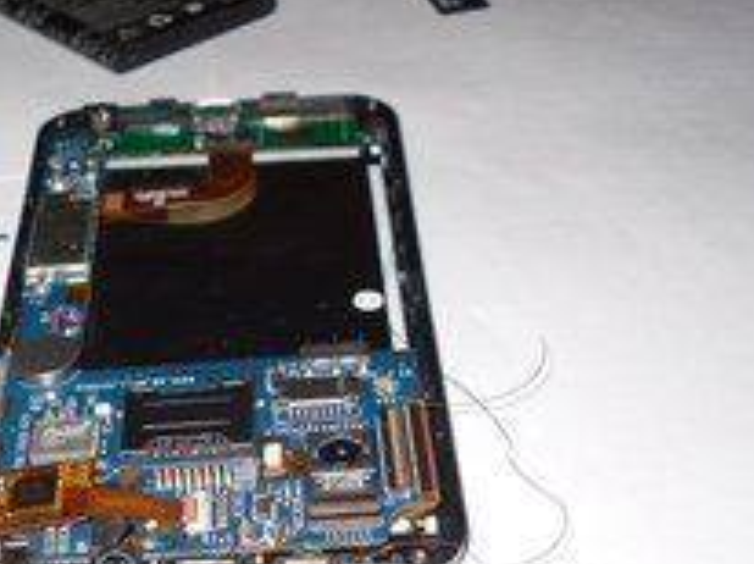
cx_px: 198
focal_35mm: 68
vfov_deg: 21.0
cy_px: 527
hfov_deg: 28.2
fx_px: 1479
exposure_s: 1/45
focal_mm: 6.3
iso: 80
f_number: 7.6
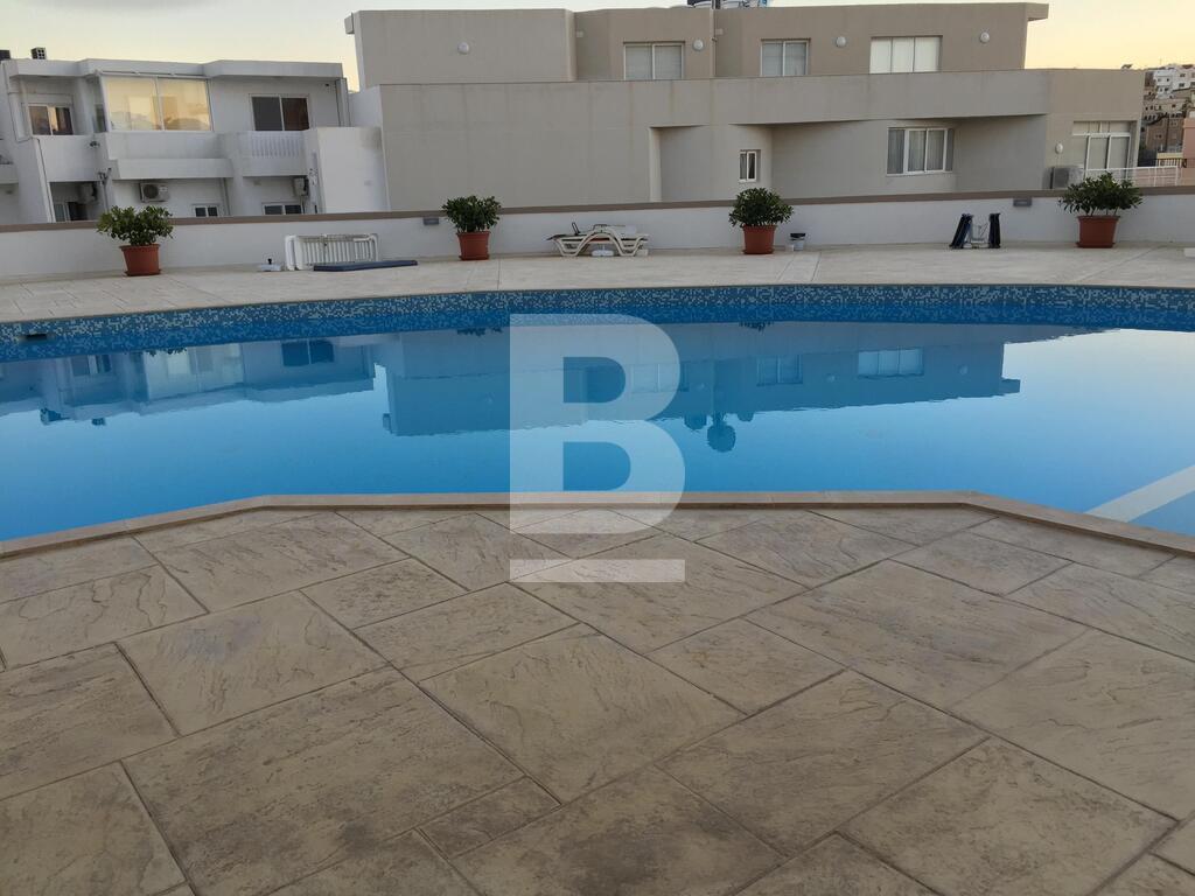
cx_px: 598
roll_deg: +1.9
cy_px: 448
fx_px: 1001
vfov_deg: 48.2
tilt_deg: -14.6
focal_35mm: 29
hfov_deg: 61.7
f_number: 2.2
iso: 32
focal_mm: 4.15
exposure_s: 1/60
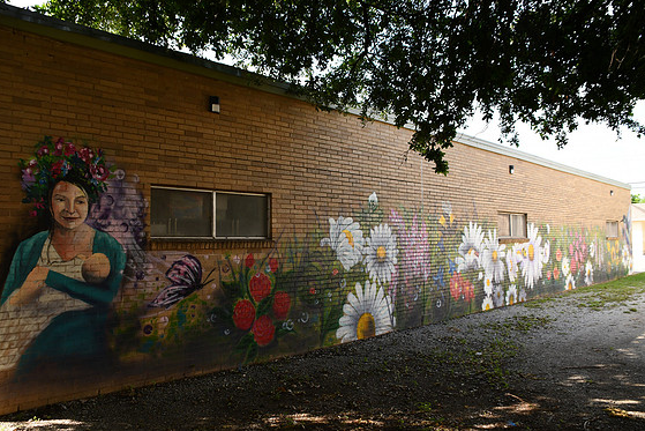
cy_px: 209
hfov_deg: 65.5
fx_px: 502
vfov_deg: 46.4
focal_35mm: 28
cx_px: 317
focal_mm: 18
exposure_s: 1/250
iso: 250
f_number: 5.6
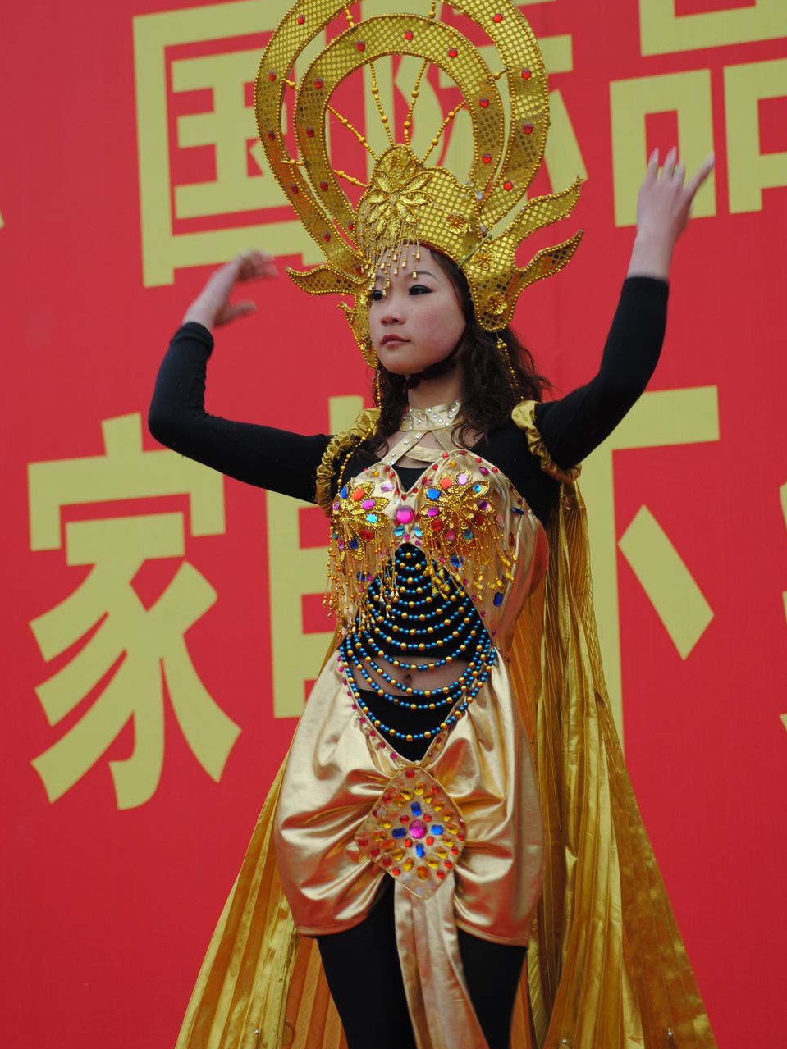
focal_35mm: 166
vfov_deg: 11.9
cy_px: 470
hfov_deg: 8.9
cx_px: 396
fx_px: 5033
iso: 100
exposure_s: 1/80
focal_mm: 100
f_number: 4.5
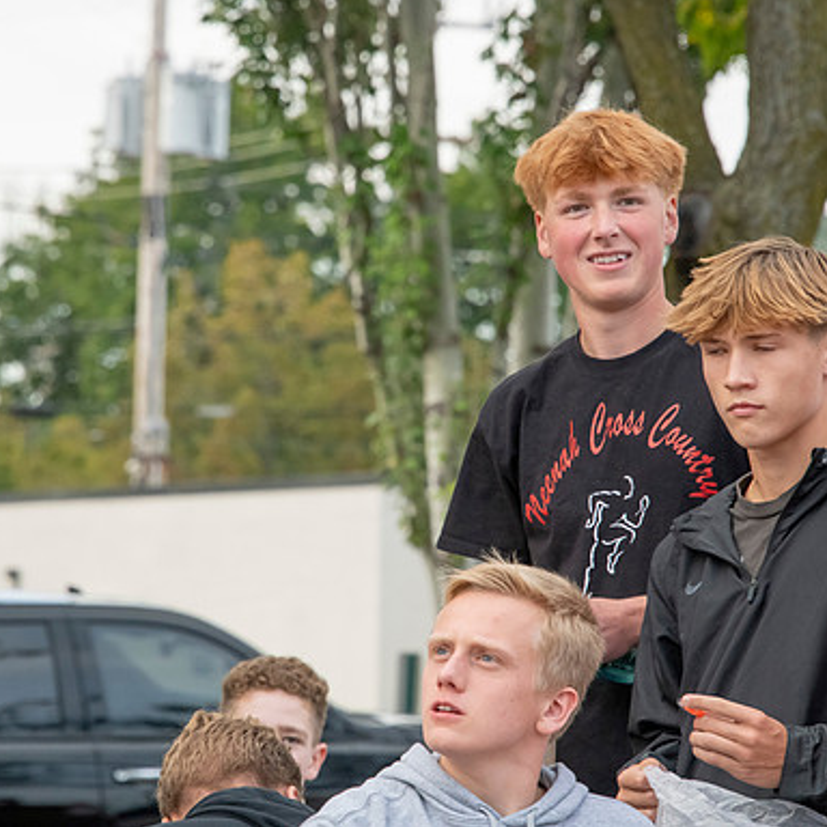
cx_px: 355
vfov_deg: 5.5
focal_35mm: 321
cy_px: 412
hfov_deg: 5.5
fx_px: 8676
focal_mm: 250
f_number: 11
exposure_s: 1/400
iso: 3200
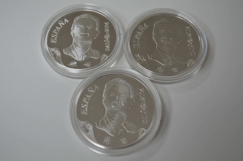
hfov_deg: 41.2
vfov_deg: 28.0
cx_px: 122
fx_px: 323
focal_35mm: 48
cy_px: 80
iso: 400
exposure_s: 1/100
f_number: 5
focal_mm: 32
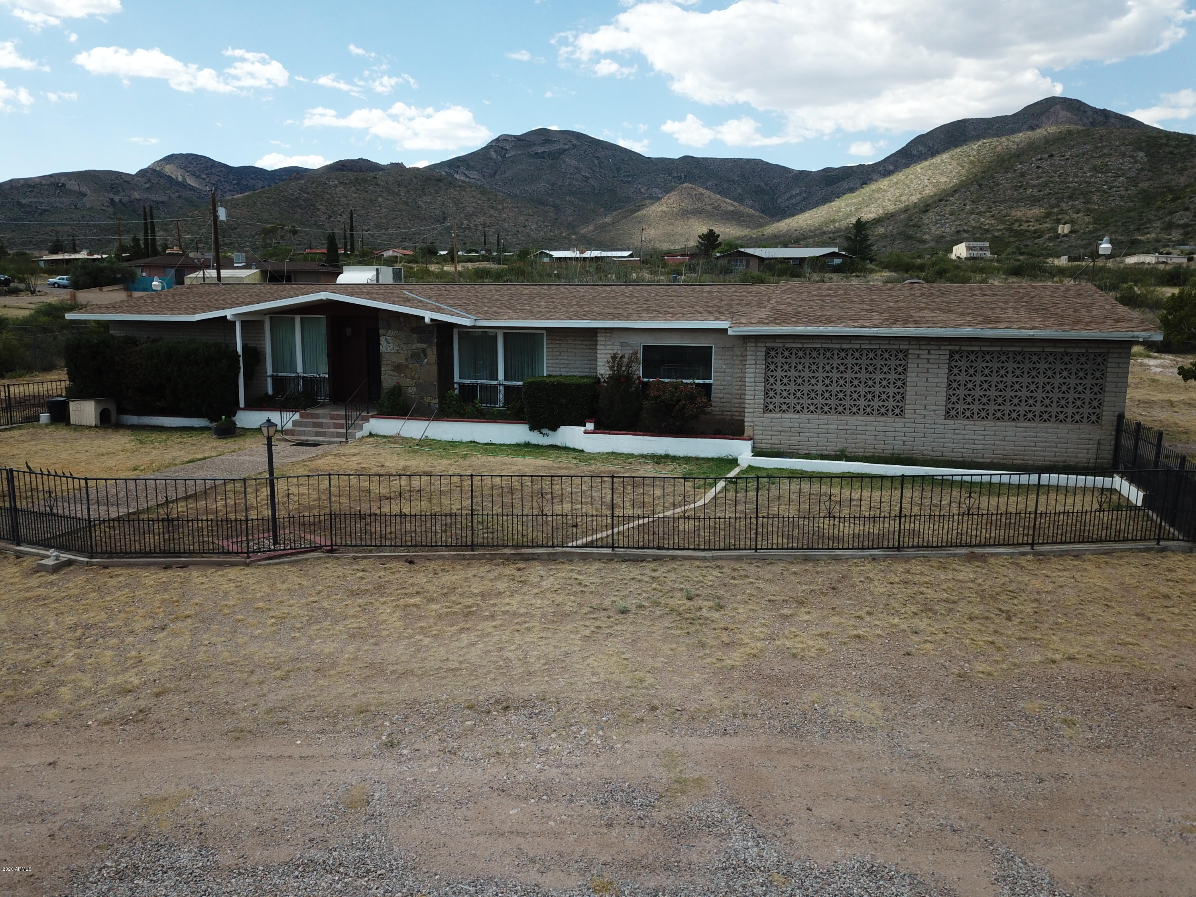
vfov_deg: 53.1
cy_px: 448
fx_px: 898
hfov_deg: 67.3
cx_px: 598
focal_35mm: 26
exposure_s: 1/1020
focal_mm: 4.73
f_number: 2.2
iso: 100
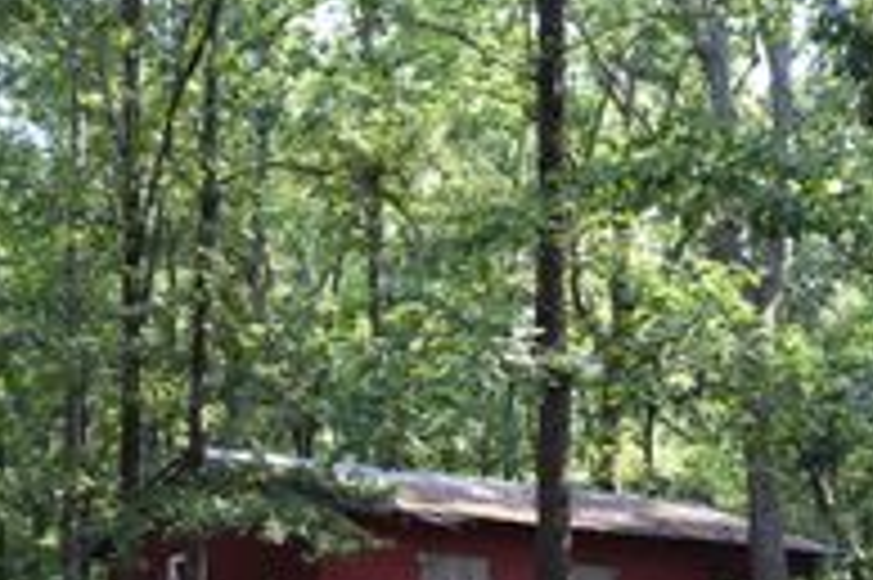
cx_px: 594
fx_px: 2253
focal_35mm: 93
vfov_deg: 14.6
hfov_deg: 21.8
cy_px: 425
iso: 400
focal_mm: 24
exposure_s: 1/160
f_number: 6.3
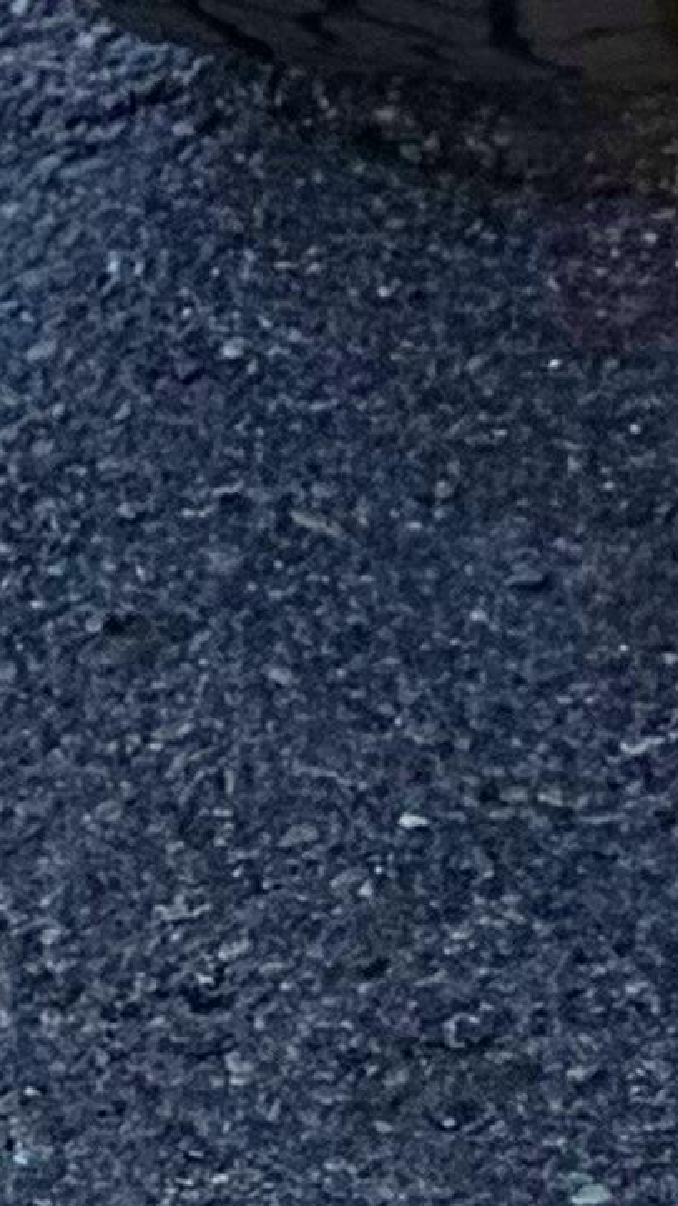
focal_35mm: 223
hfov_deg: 5.0
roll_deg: -0.7
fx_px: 7132
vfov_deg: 8.8
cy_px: -1678
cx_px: 2456
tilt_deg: -13.9
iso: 64
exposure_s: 1/1484
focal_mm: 5.96
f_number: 1.6
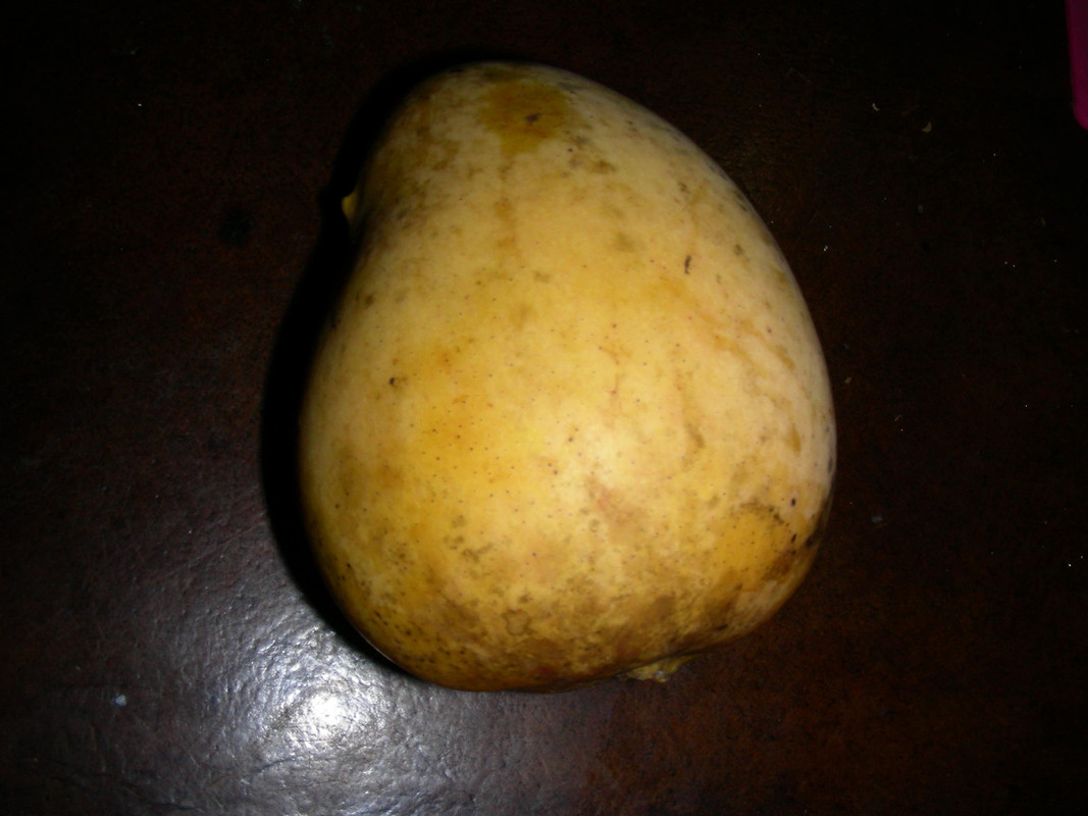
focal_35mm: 38
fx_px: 1194
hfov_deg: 49.0
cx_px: 544
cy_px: 408
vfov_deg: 37.7
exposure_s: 1/60.1
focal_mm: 6.3
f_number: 6.8
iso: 50
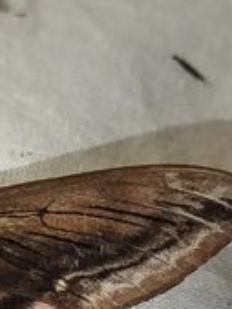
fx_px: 1624
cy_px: 369
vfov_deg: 10.7
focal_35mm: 182
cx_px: -62
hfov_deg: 8.1
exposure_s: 1/50
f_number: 1.7
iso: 160
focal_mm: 5.31
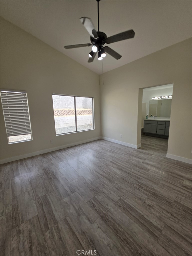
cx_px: 96
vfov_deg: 106.2
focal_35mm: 13
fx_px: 96
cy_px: 128
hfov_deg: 89.9
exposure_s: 1/529
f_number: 1.9
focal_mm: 2.2
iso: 40
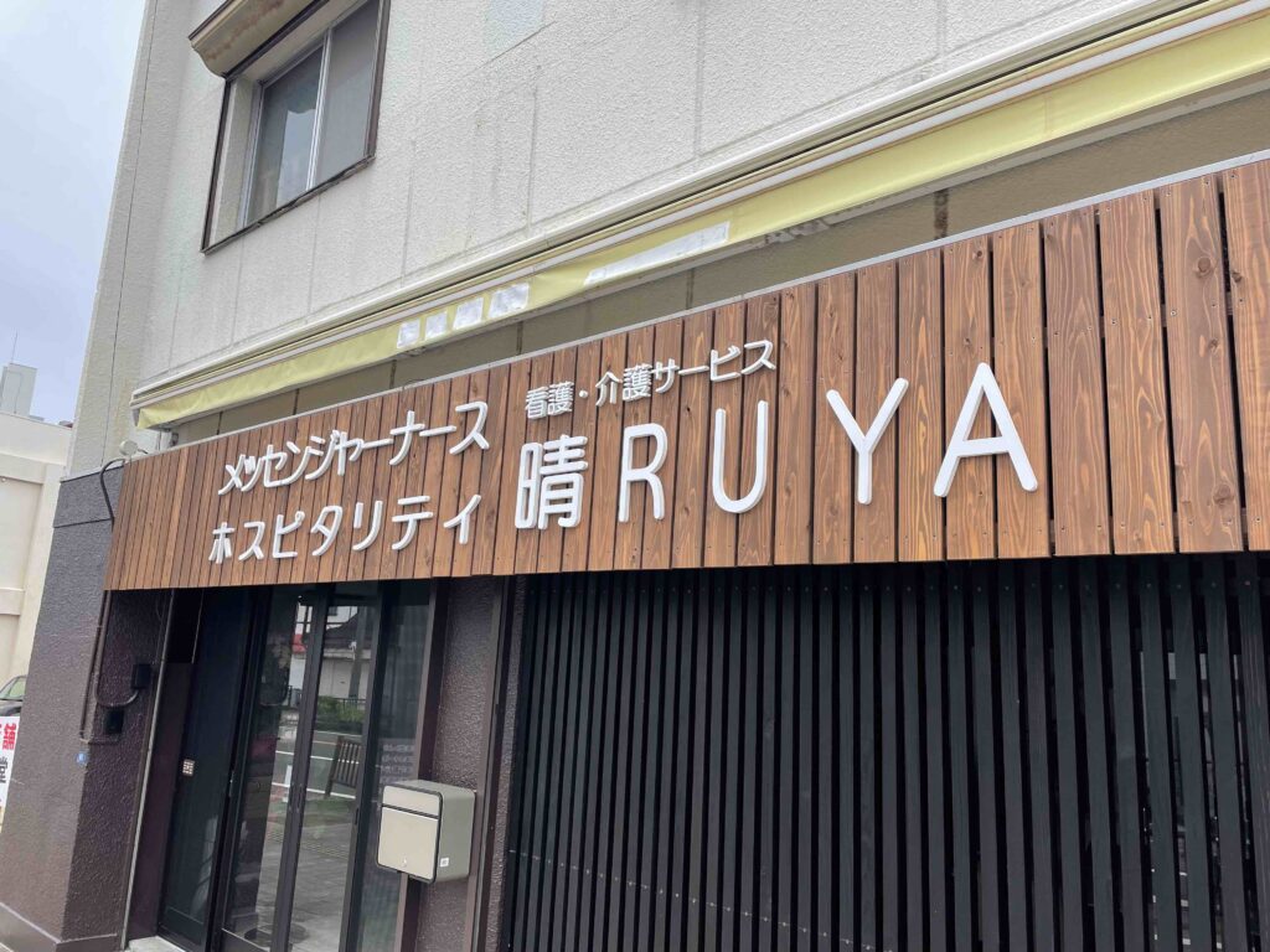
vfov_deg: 53.1
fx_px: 954
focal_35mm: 26
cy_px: 476
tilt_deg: +10.6
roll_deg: -2.9
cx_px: 635
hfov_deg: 67.3
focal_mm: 4.2
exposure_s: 1/1825
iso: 32
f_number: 1.6
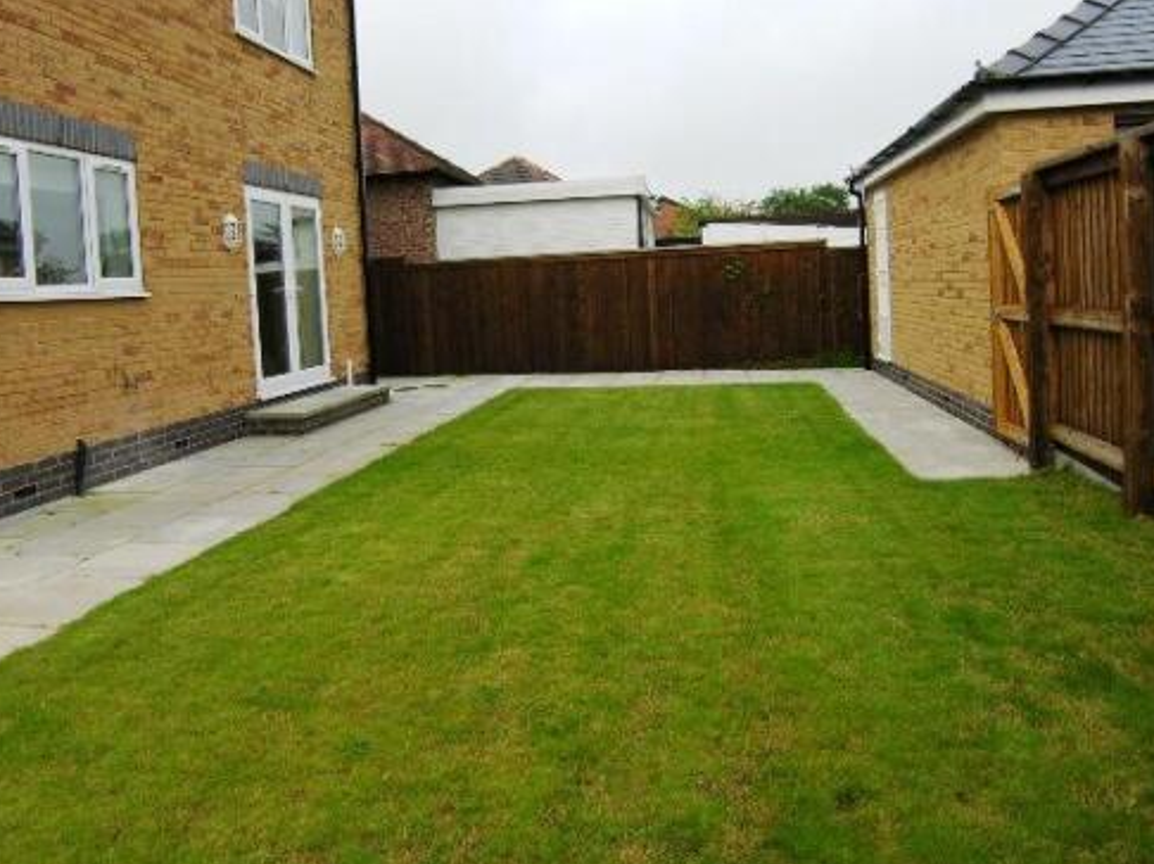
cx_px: 540
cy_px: 357
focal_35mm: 36
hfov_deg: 51.3
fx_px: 1200
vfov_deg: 39.5
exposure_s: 1/130
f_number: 4.4
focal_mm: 7.5
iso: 50
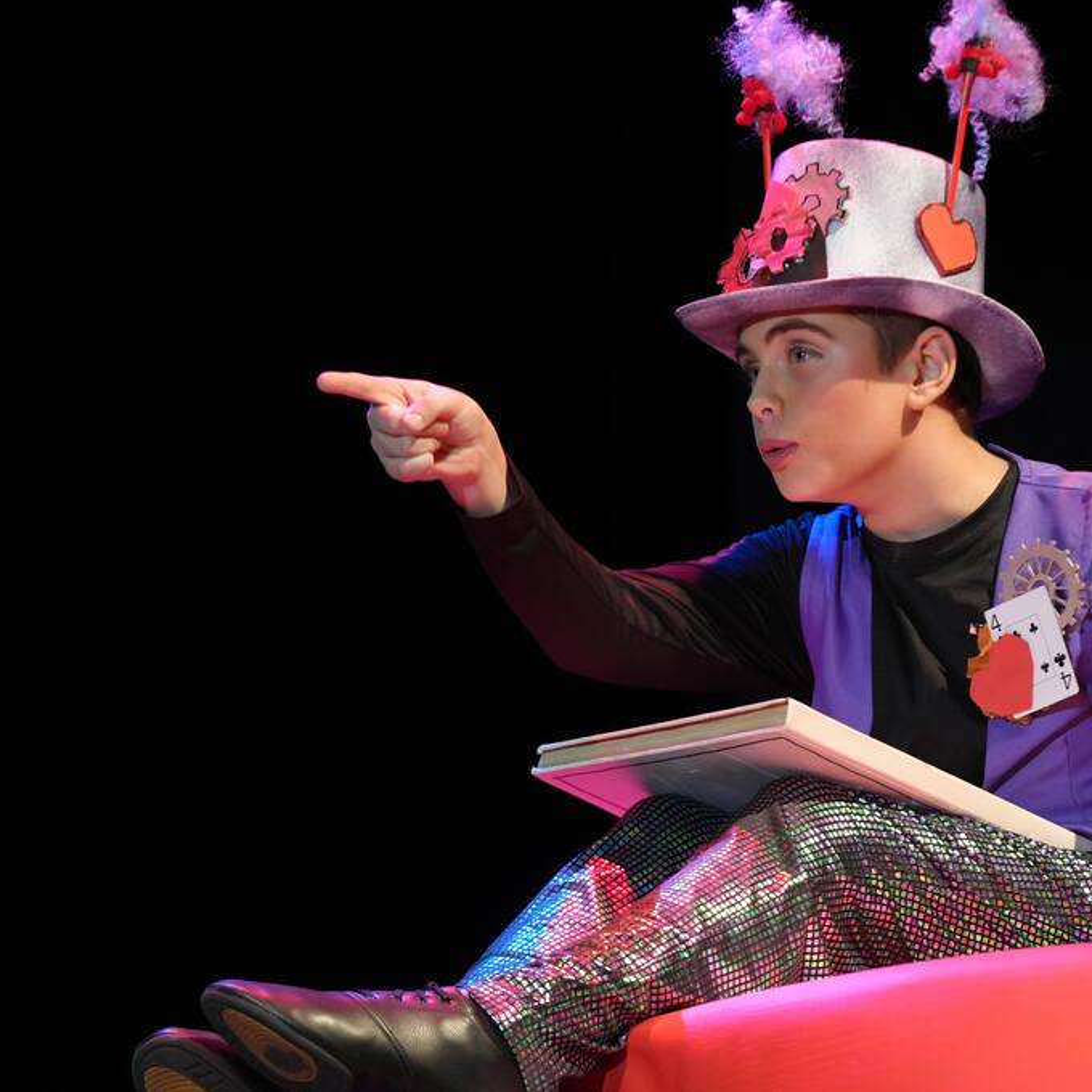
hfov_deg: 6.8
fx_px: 9137
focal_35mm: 256
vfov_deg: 6.8
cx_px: 732
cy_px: 545
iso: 4000
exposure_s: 1/200
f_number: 4
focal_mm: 200
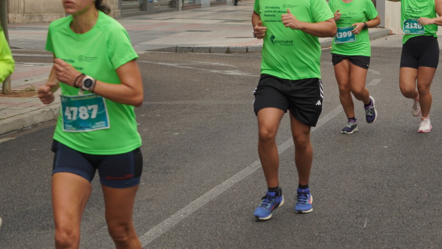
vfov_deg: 10.4
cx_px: 271
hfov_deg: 18.3
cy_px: 64
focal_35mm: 117
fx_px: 1368
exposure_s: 1/160
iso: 100
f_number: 6.3
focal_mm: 55
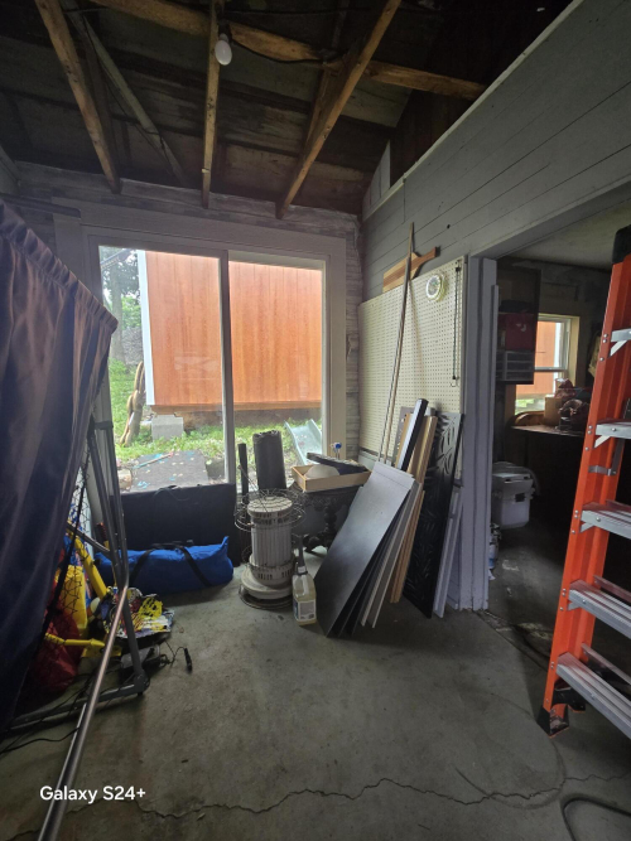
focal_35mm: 13
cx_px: 316
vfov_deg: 106.2
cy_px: 420
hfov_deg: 89.9
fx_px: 316
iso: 200
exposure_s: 1/60
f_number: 2.2
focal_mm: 2.2
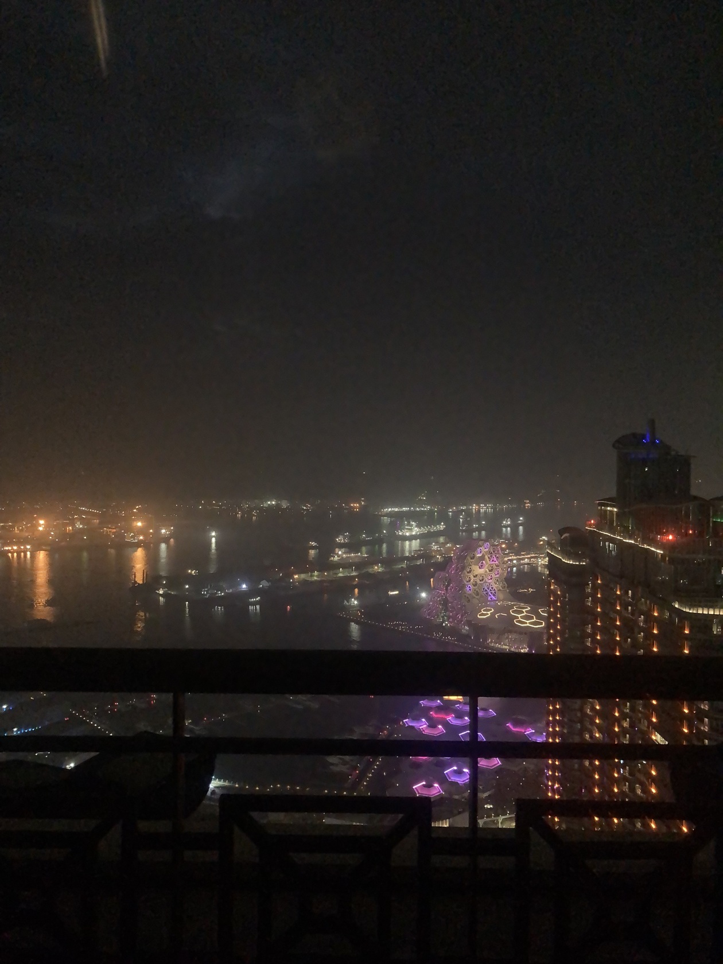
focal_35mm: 28
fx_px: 780
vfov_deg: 63.4
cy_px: 482
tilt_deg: +0.4
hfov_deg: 49.7
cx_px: 362
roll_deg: -0.7
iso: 1000
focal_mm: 3.99
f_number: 1.8
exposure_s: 1/4
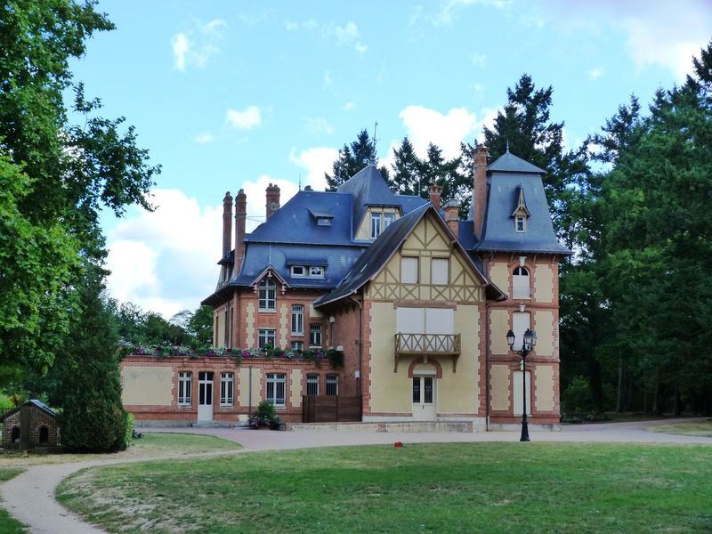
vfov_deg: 24.0
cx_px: 356
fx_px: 1255
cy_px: 267
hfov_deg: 31.7
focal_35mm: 61
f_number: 4.5
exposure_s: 1/250
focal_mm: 11
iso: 200
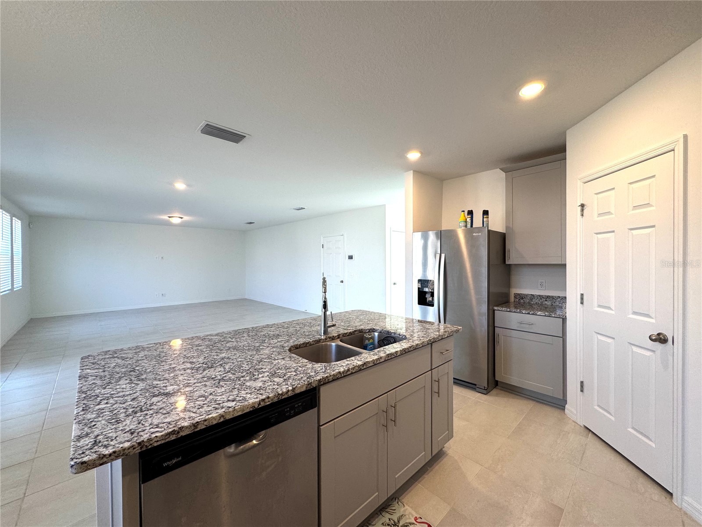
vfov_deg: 85.7
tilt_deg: -0.4
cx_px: 351
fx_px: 284
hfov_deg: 102.1
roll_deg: -0.2
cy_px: 264
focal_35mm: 14
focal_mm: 2.22
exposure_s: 1/120
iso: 125
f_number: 2.2
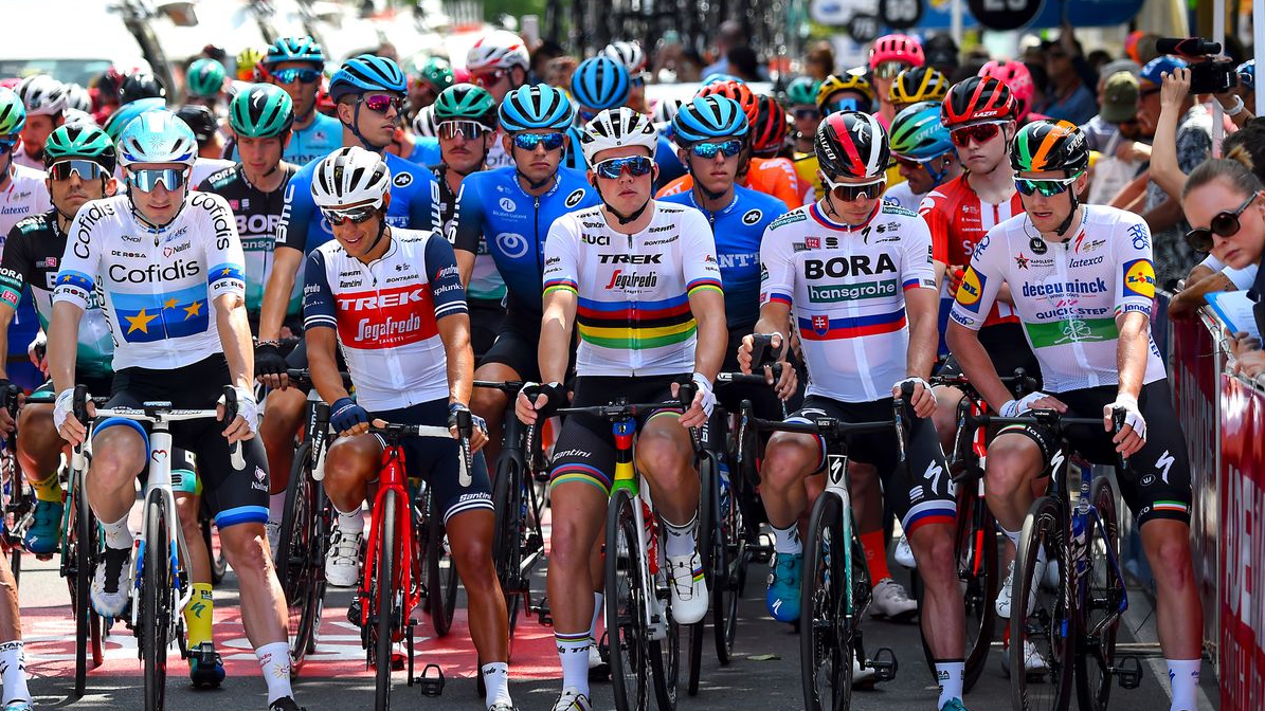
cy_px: 382
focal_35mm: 205
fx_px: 6876
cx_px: 634
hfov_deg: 10.5
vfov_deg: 5.9
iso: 400
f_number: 5.3
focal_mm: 195
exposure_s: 1/1000
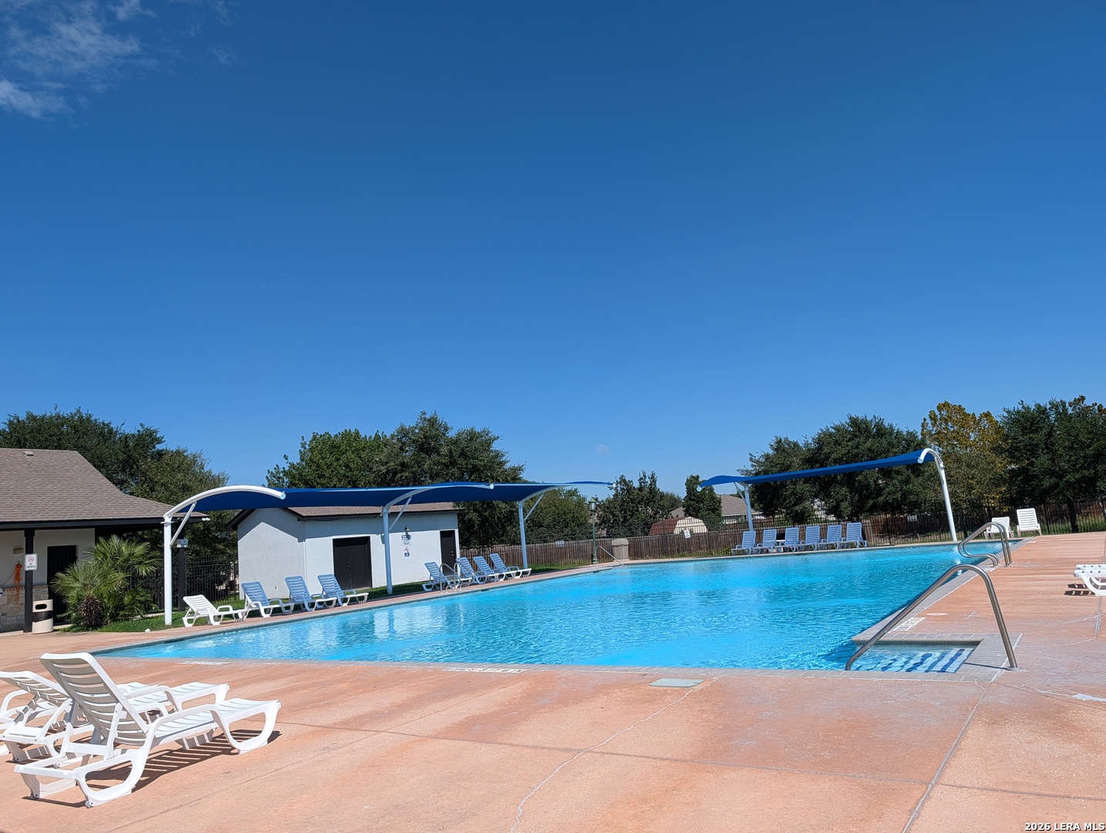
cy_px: 416
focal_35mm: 24
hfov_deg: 71.5
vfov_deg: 56.9
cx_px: 553
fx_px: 768
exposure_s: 1/1610
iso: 20
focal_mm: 6.9
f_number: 1.68
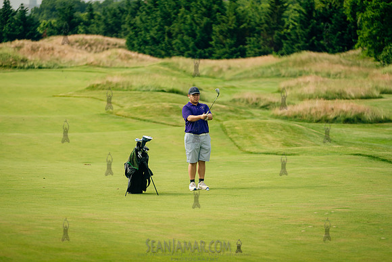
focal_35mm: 200
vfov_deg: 6.9
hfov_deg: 10.3
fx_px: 2178
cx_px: 196
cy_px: 131
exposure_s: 1/800
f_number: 3.5
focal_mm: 200
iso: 125
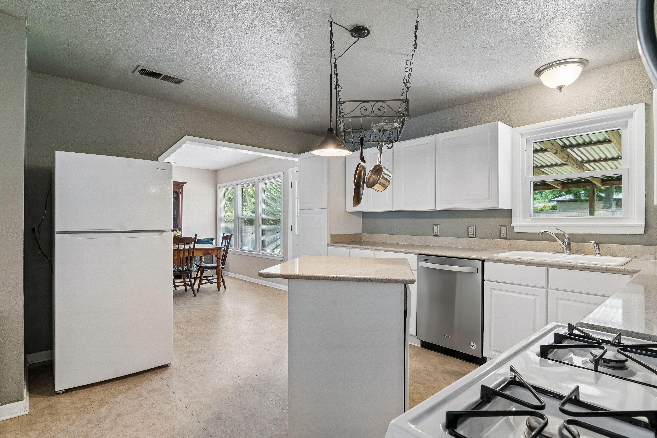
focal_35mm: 18
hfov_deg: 90.0
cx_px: 328
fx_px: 328
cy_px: 219
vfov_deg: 67.4
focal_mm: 12
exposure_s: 1/20
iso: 320
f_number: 8
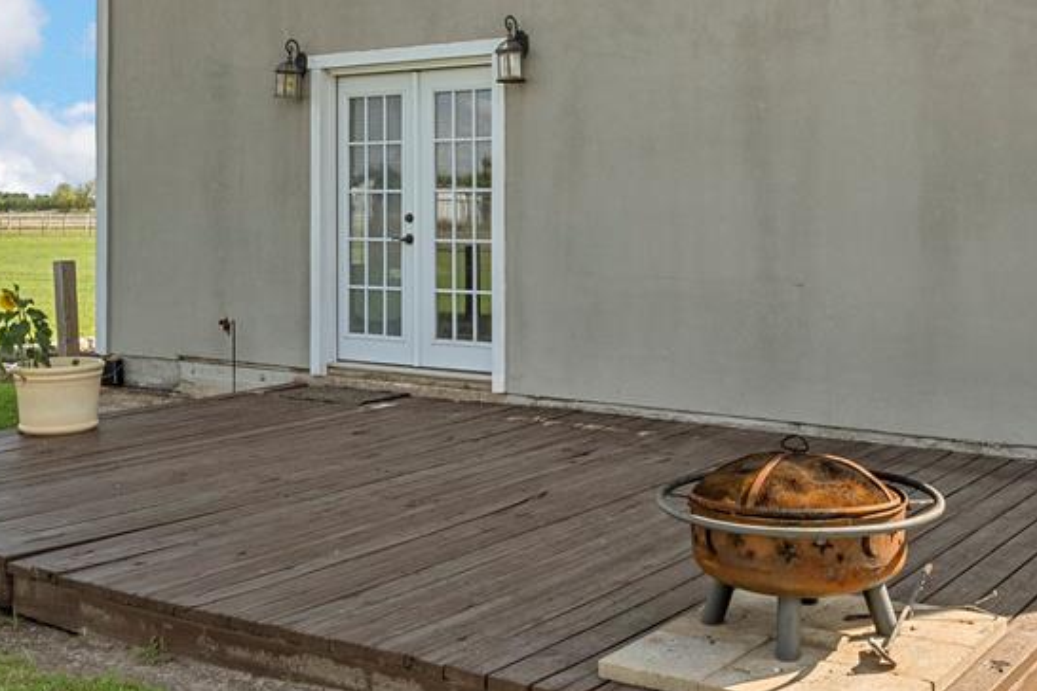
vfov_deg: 29.5
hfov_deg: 43.4
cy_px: 190
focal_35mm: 45
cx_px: 613
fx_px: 1296
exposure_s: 1/200
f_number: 9
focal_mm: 16
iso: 250
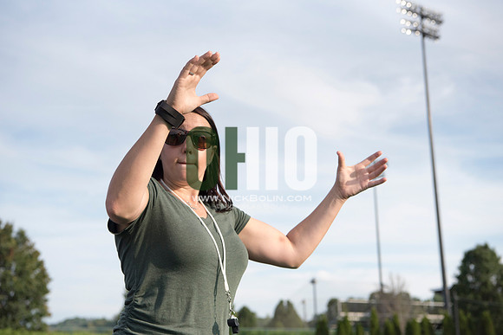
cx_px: 252
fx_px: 811
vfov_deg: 23.4
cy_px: 168
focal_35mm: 58
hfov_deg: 34.5
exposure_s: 1/3200
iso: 800
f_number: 5.6
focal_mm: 58
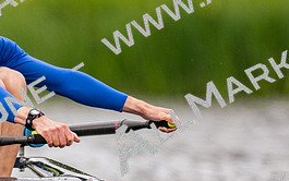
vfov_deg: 0.7
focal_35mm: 2006
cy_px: 73
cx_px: 22
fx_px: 15810
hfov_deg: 1.0
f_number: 4
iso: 900
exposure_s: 1/2500
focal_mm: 600
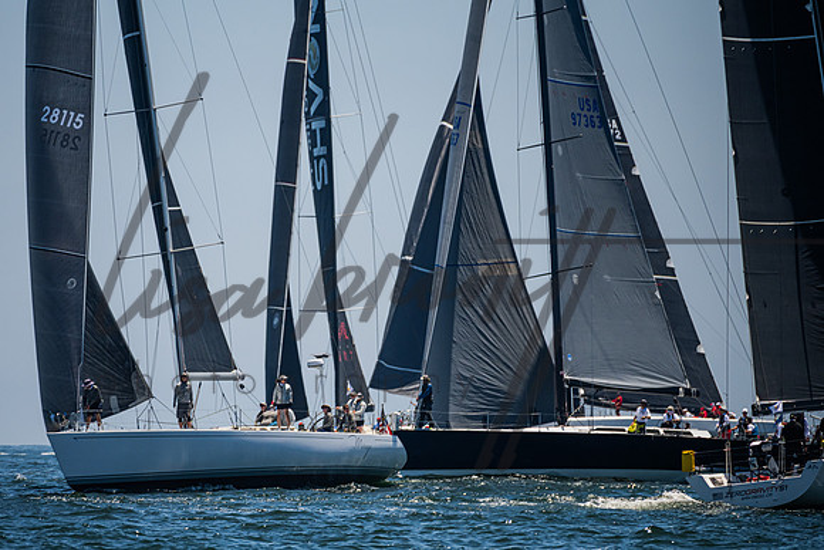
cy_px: 315
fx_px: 10717
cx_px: 349
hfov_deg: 4.4
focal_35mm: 468
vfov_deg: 2.9
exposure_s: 1/2500
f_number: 8
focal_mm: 400
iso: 500
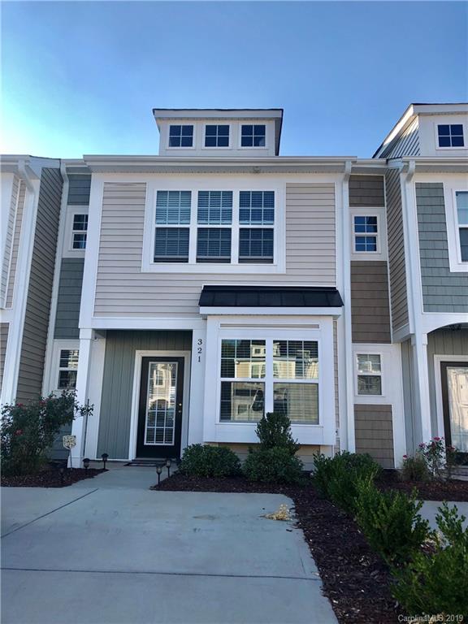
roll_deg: -0.2
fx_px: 505
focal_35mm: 28
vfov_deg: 63.4
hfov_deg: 49.7
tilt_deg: +12.4
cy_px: 312
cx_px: 234
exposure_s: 1/813
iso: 20
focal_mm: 4
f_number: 1.8
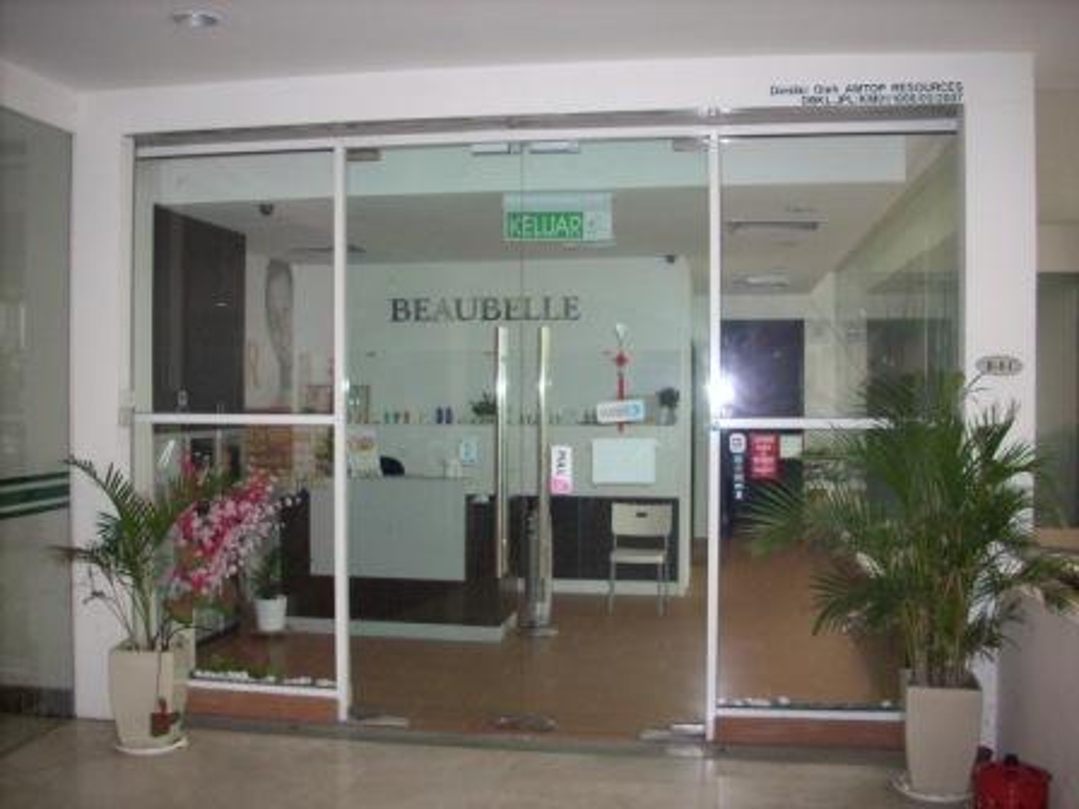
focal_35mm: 37
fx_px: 1153
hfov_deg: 50.1
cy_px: 404
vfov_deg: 38.7
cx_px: 540
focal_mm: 6.2
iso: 400
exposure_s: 1/60
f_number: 2.8
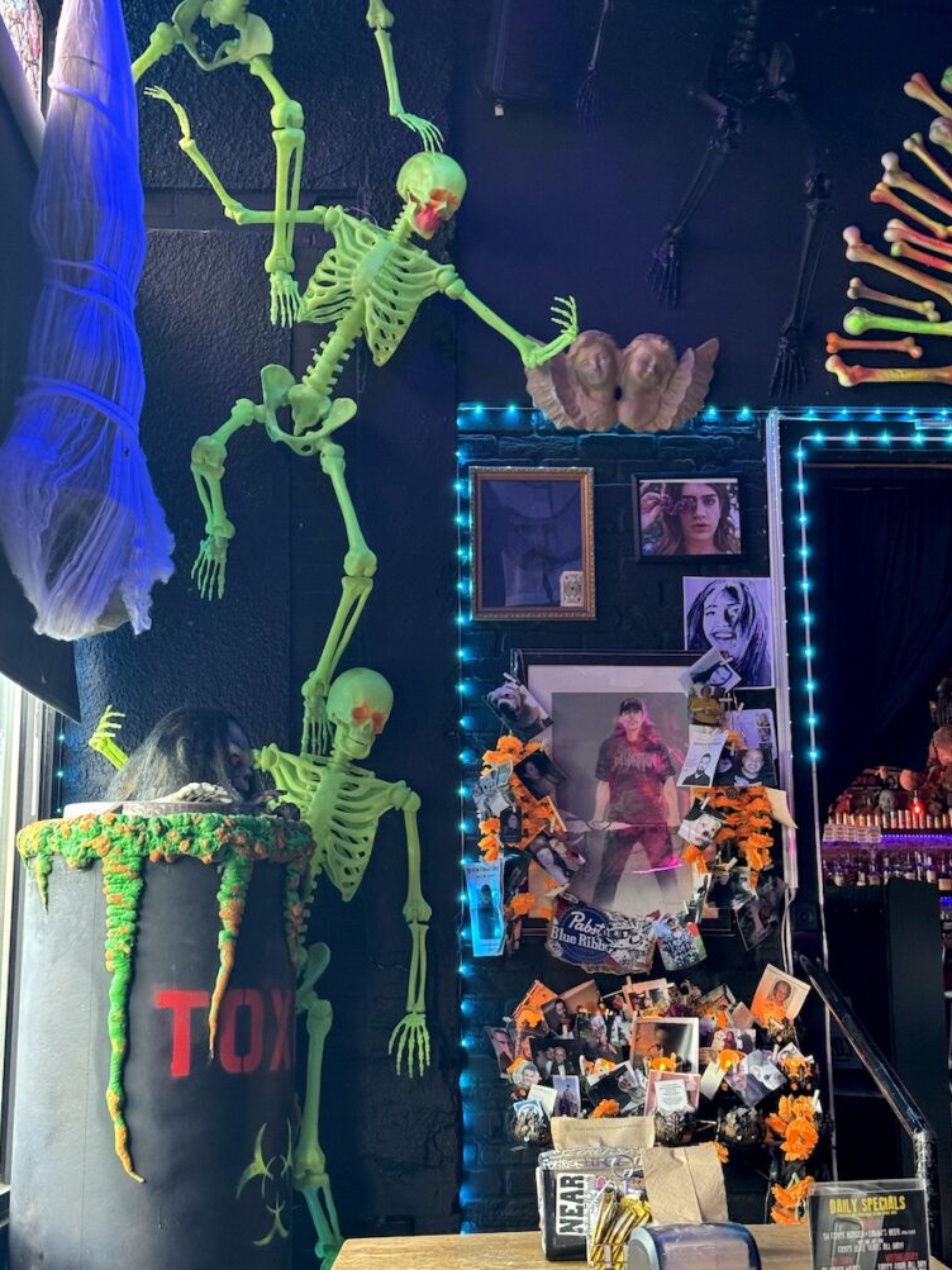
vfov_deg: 38.9
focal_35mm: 49
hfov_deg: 29.7
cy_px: 627
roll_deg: +1.4
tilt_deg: +11.5
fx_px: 1797
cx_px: 484
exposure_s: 1/40
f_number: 1.78
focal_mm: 6.76
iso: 500
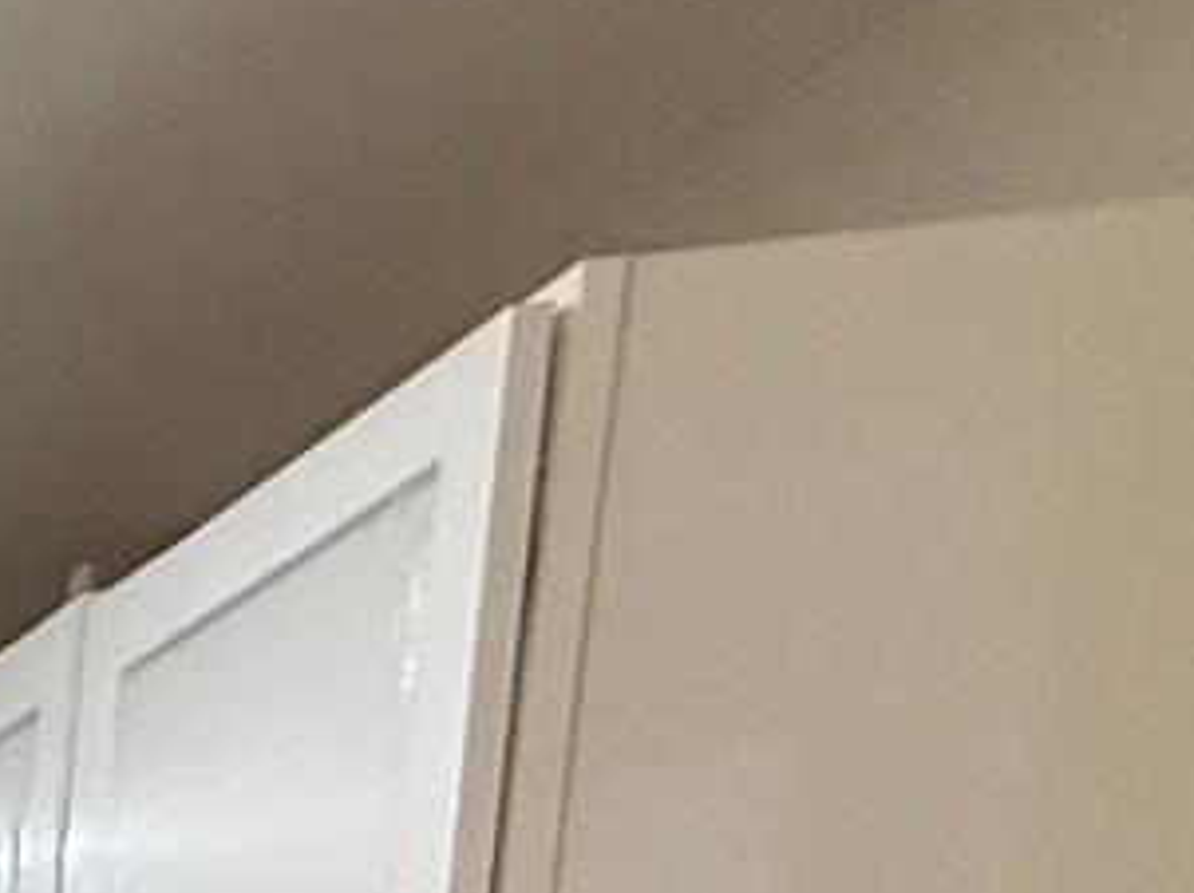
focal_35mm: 95
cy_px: 2347
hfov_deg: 12.6
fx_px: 3274
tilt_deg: -11.0
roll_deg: +1.8
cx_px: -2068
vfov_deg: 11.7
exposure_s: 1/120
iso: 250
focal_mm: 2.22
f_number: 2.2
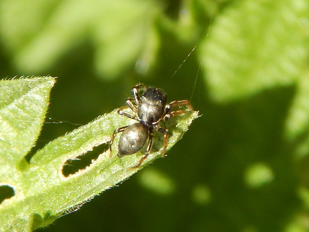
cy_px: 116
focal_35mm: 75
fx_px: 670
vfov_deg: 19.6
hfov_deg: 26.0
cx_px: 154
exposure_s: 1/320
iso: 125
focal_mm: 13.5
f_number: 4.2
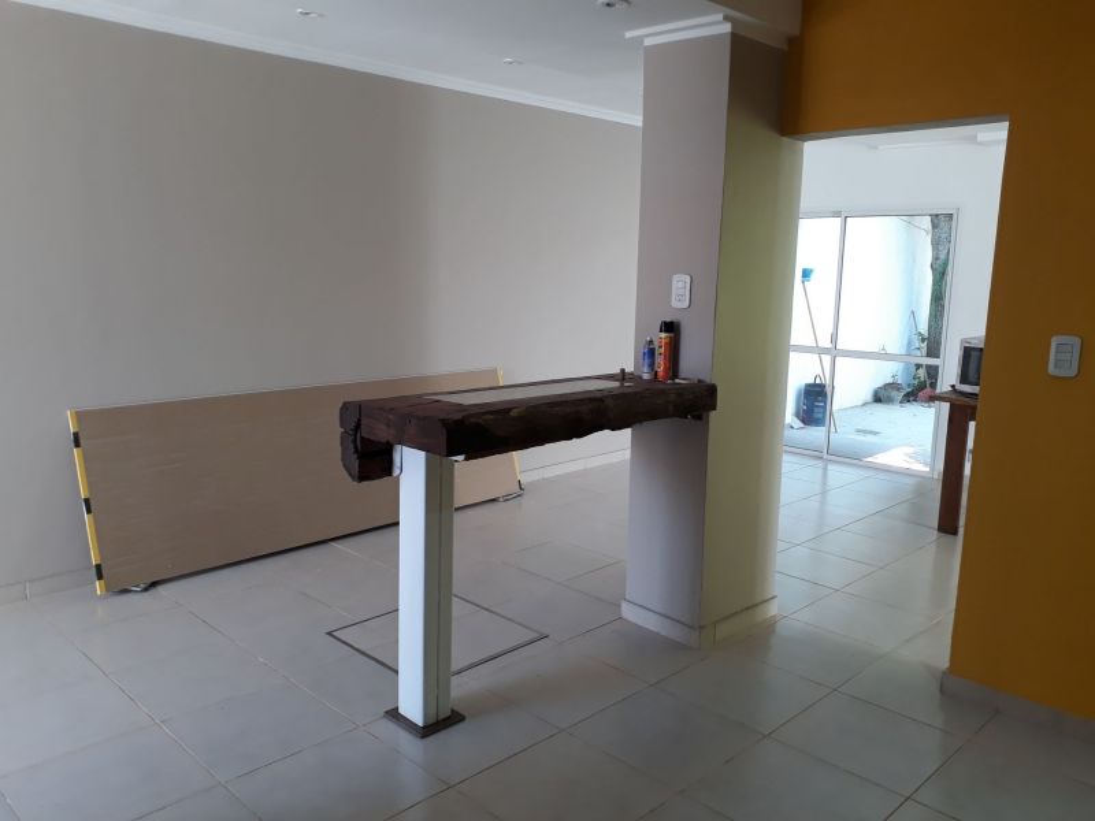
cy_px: 410
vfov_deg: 51.4
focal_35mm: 27
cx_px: 548
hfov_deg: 65.3
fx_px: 854
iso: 50
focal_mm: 3.6
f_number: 1.9
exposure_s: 1/33
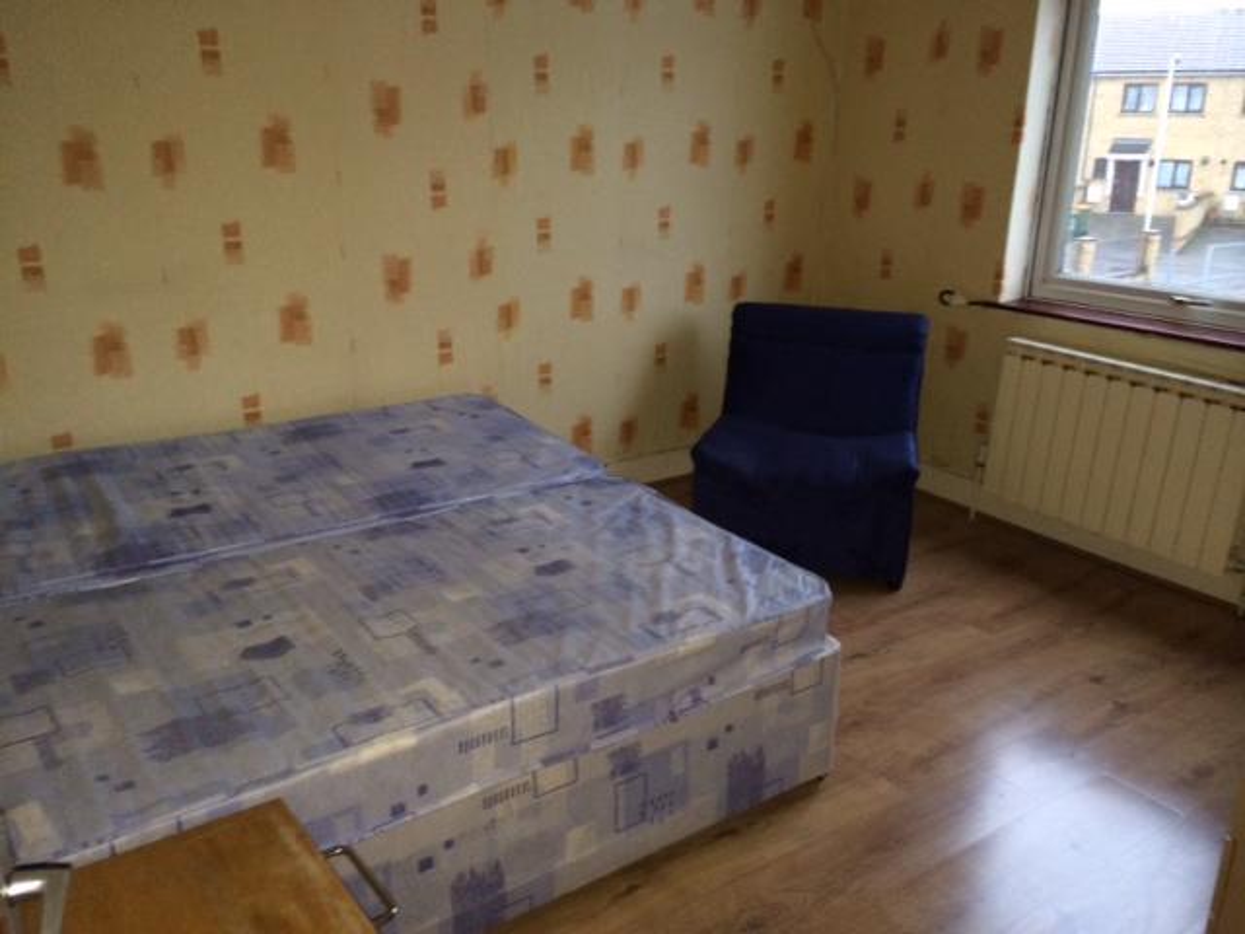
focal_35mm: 30
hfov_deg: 60.0
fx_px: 1079
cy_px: 467
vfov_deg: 46.8
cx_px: 622
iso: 200
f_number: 2.2
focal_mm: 4.12
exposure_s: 1/17
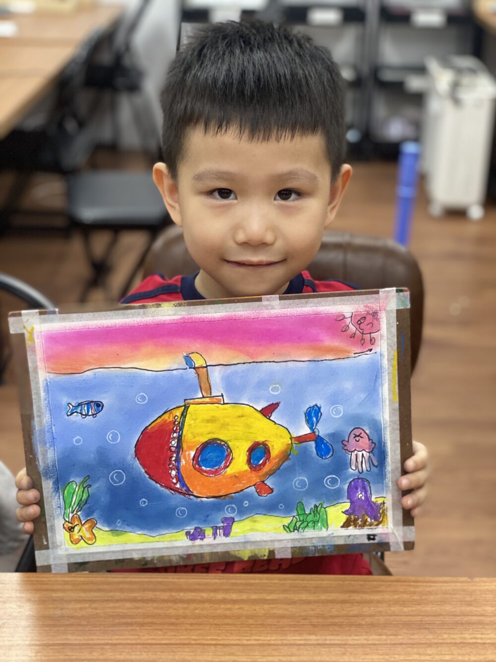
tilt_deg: -23.9
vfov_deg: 36.8
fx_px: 993
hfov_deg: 28.0
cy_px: 331
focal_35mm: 52
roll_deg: -1.8
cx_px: 248
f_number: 2
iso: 160
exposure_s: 1/100
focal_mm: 6
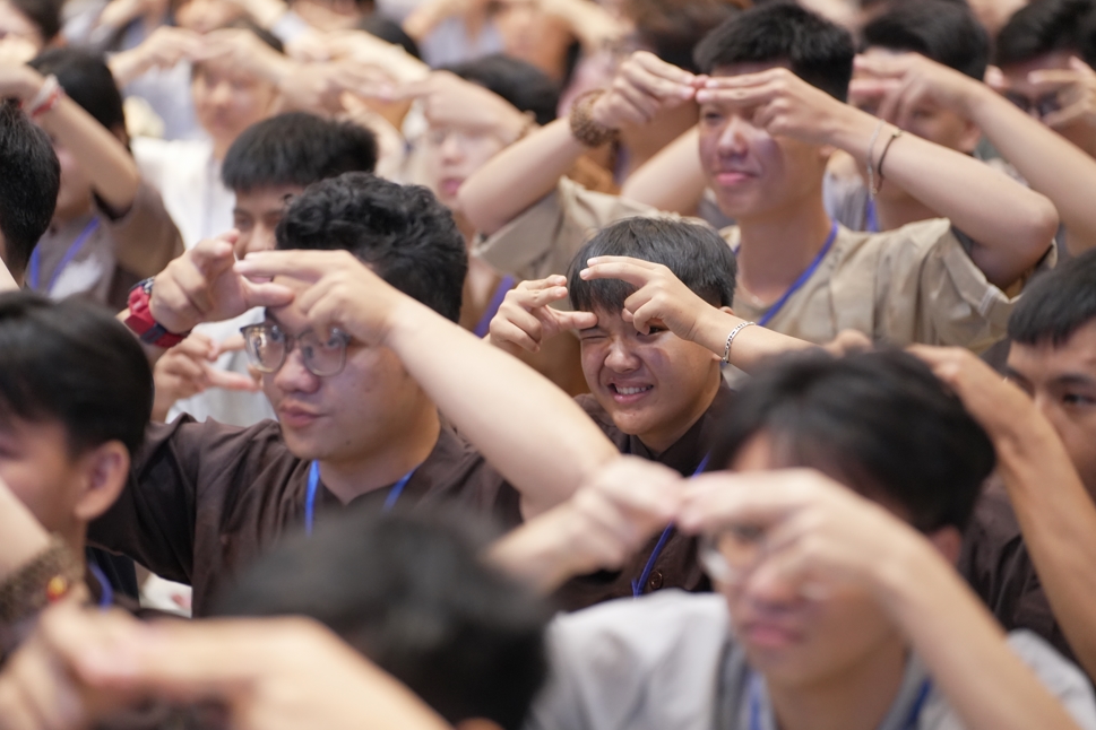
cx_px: 549
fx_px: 4597
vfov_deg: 9.1
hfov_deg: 13.6
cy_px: 364
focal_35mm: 151
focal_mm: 150
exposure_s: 1/160
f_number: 2.8
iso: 4000
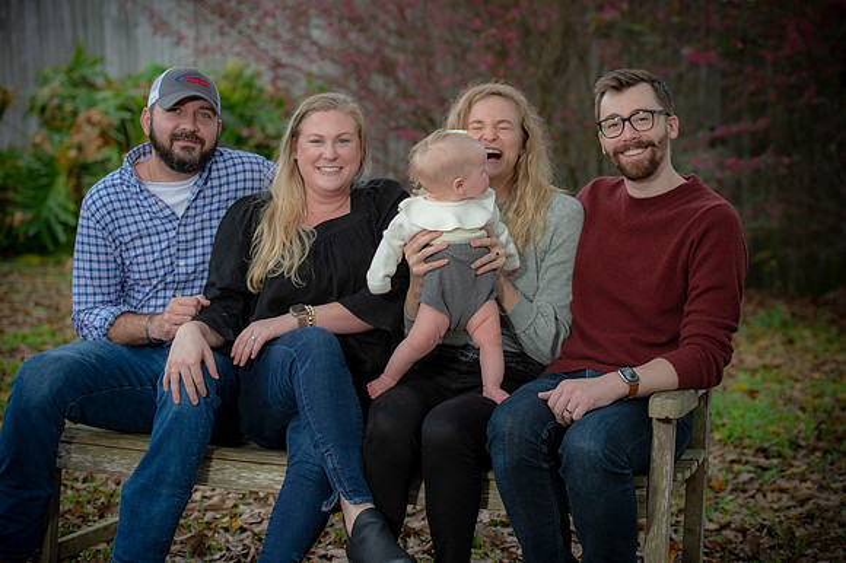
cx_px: 423
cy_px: 282
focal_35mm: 86
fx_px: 2020
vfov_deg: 15.9
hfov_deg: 23.7
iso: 160
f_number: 3.5
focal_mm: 86
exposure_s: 1/200
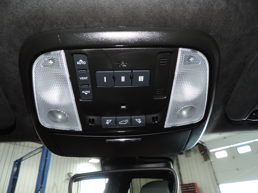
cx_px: 129
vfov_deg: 56.8
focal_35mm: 24
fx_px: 179
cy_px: 96
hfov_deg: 71.6
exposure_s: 1/30
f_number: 3
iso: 200
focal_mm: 4.3
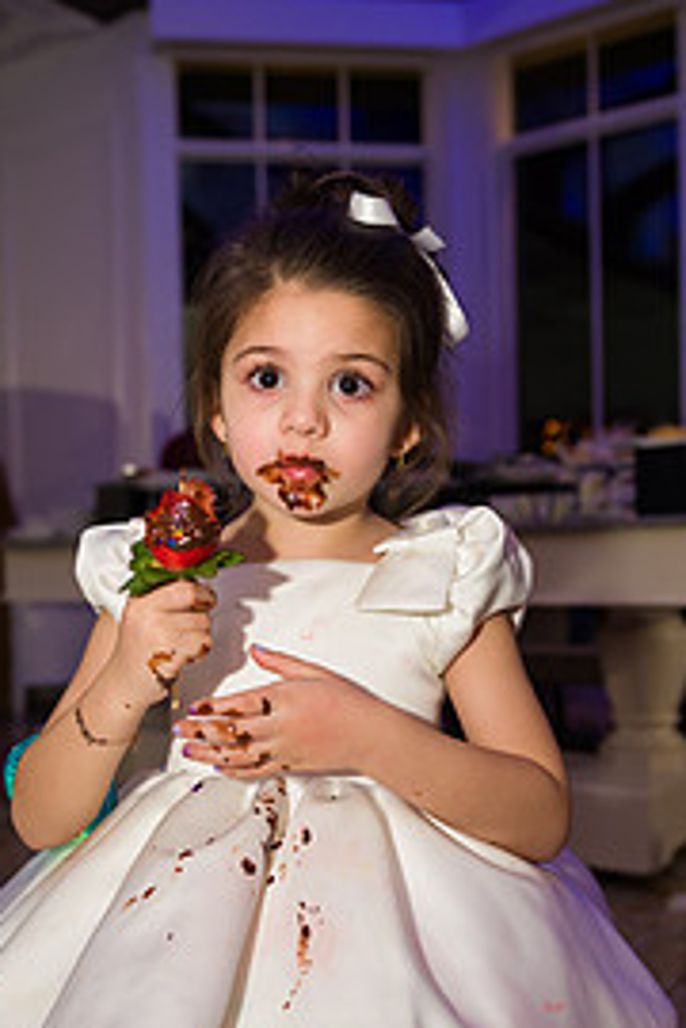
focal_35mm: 40
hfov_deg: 33.4
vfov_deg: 48.2
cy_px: 602
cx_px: 305
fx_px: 1143
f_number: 3.2
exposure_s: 1/125
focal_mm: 24
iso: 640
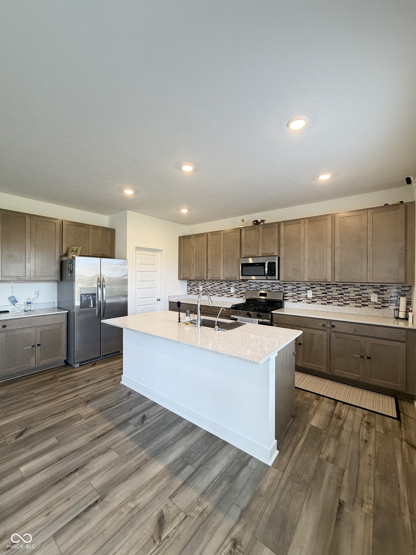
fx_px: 224
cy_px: 278
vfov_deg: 102.1
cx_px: 208
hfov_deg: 85.7
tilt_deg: +0.3
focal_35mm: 14
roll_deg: -0.3
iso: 200
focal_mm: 2.22
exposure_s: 1/120
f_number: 2.2
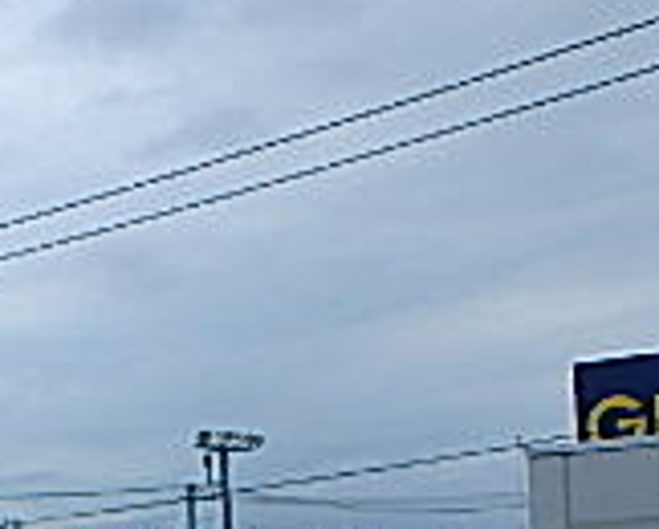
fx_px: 1582
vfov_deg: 17.8
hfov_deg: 21.4
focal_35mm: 81
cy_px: 688
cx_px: -191
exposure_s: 1/500
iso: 125
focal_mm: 3.7
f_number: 3.5
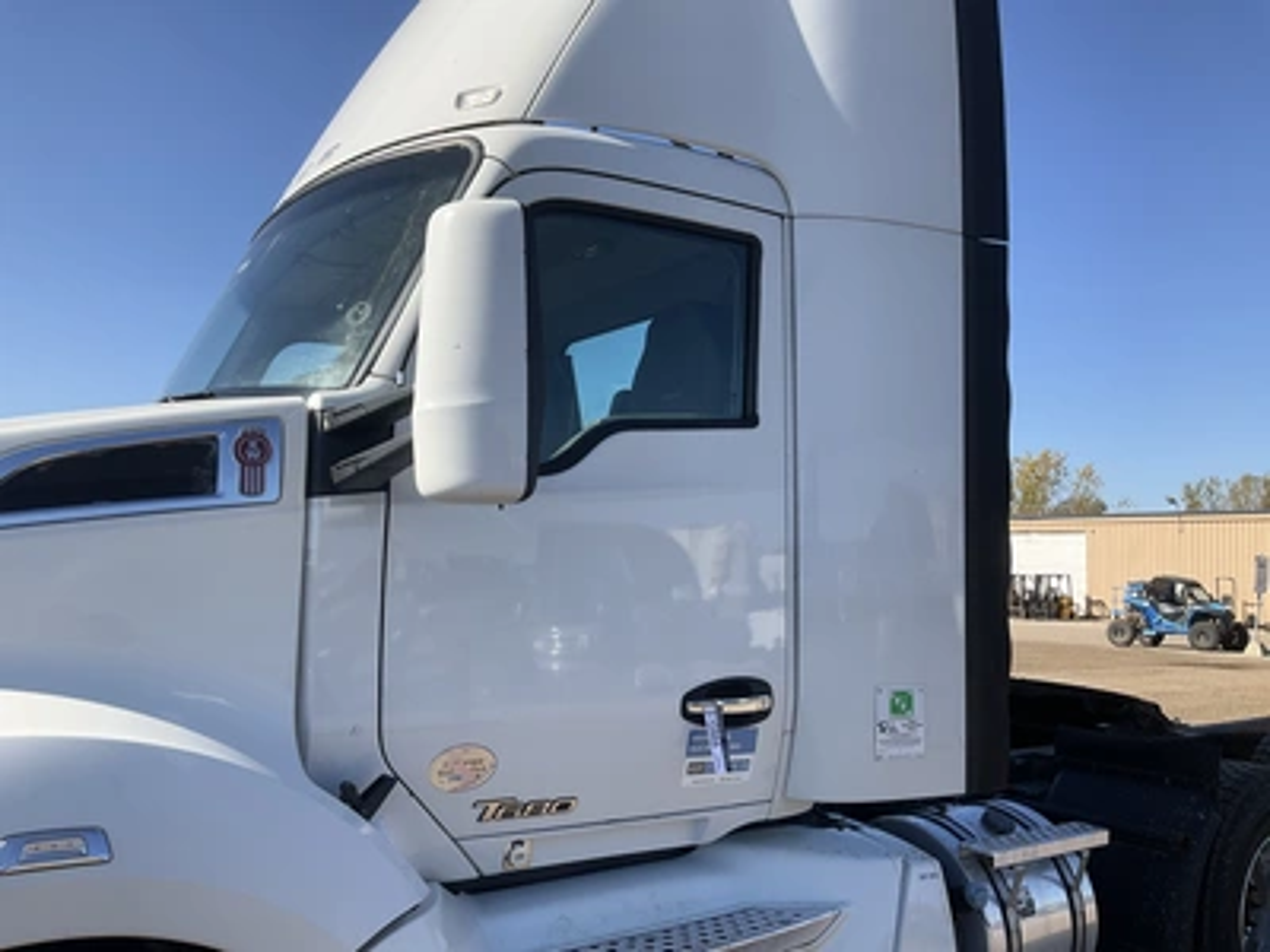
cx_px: 635
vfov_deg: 48.2
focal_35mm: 29
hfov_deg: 61.7
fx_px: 1064
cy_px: 476
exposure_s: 1/1342
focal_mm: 3
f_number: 1.8
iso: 25
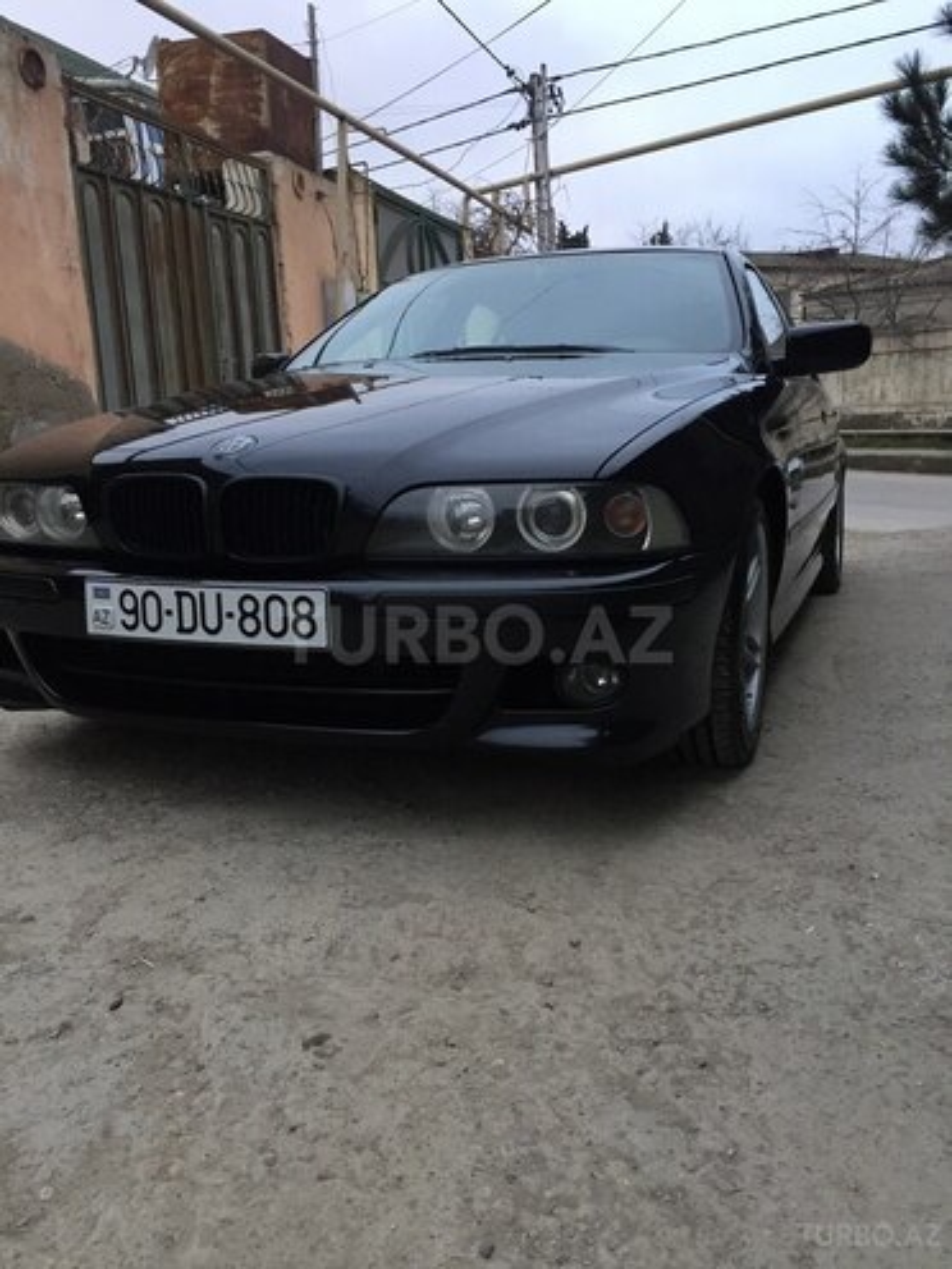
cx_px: 476
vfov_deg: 61.7
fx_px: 1063
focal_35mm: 29
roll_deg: +2.4
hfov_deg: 48.2
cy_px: 634
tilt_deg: -10.8
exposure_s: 1/33
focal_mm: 4.15
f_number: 2.2
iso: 64
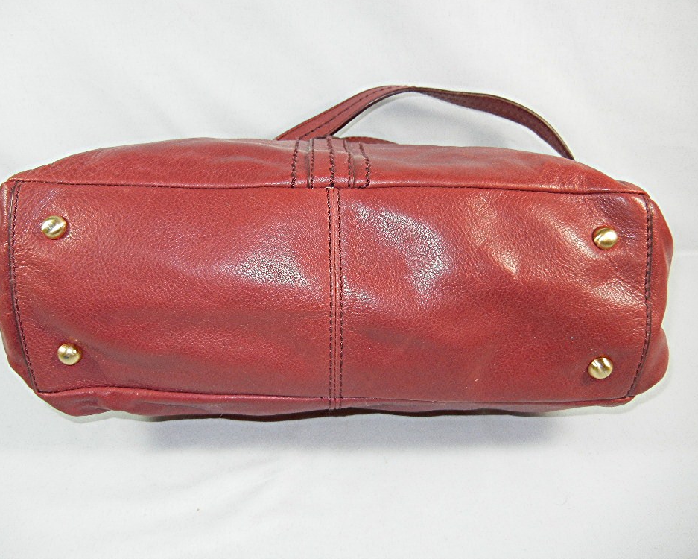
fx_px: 661
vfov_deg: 45.8
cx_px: 325
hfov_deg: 55.6
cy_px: 277
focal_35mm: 32
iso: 200
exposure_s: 1/30.2
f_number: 3.5
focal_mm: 5.4
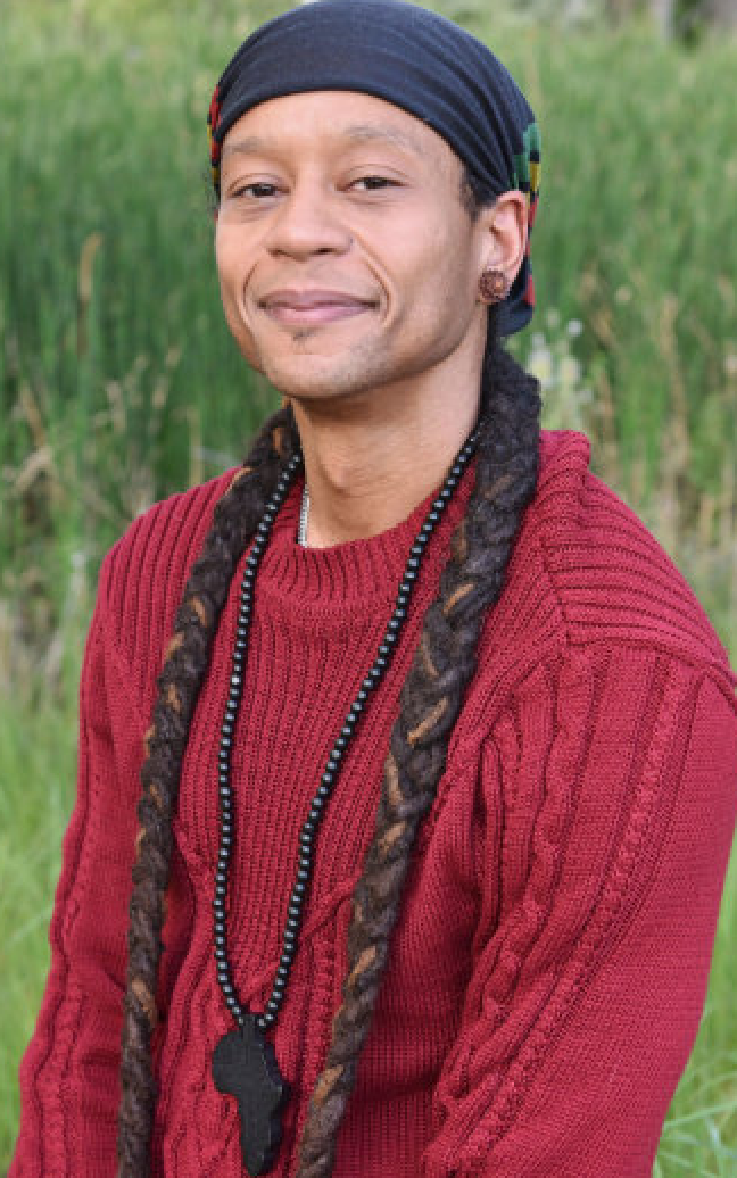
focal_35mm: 59
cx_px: 368
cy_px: 509
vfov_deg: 34.5
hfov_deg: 22.0
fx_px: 1895
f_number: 4
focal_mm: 50
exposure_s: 1/320
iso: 800
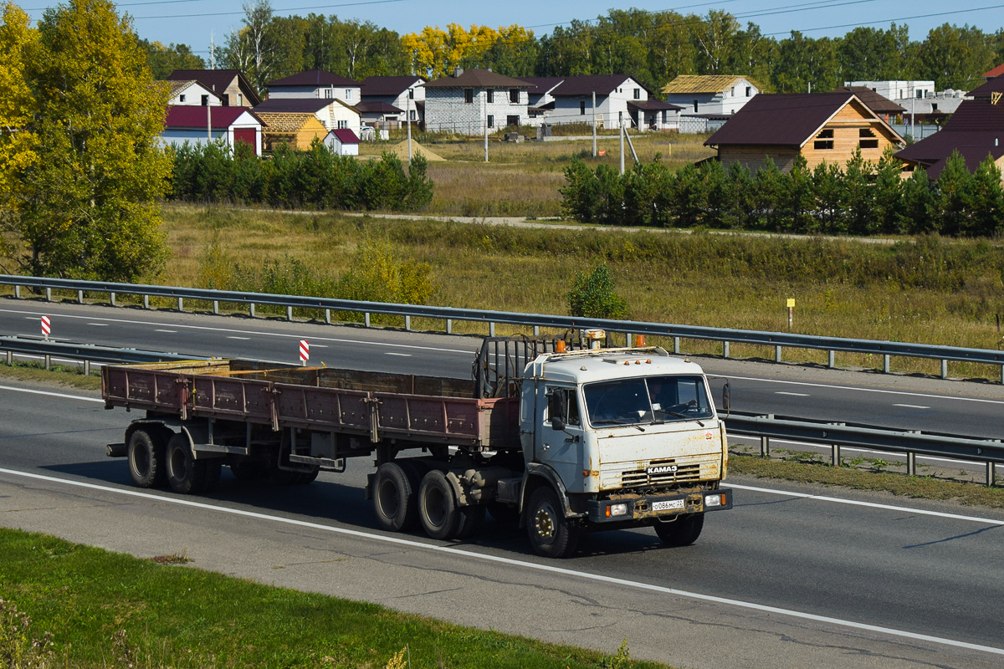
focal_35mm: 82
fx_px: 2301
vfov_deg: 16.6
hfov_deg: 24.6
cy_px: 334
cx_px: 502
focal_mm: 55
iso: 100
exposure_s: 1/1000
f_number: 5.6
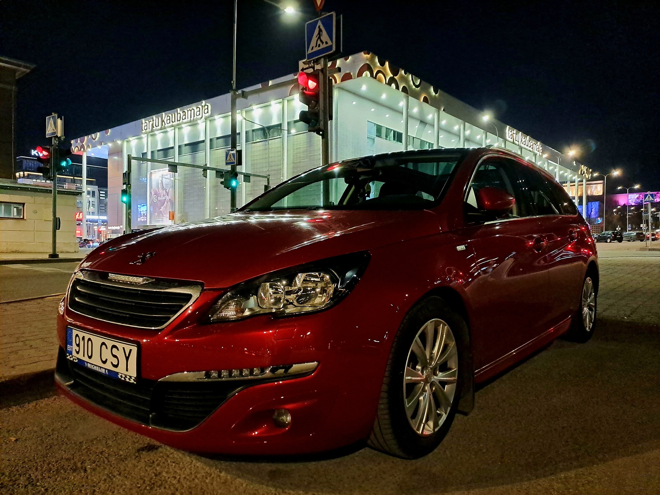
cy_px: 248
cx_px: 330
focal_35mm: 25
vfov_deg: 54.9
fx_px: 477
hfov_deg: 69.4
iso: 800
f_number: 1.8
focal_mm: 4.65
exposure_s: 1/20
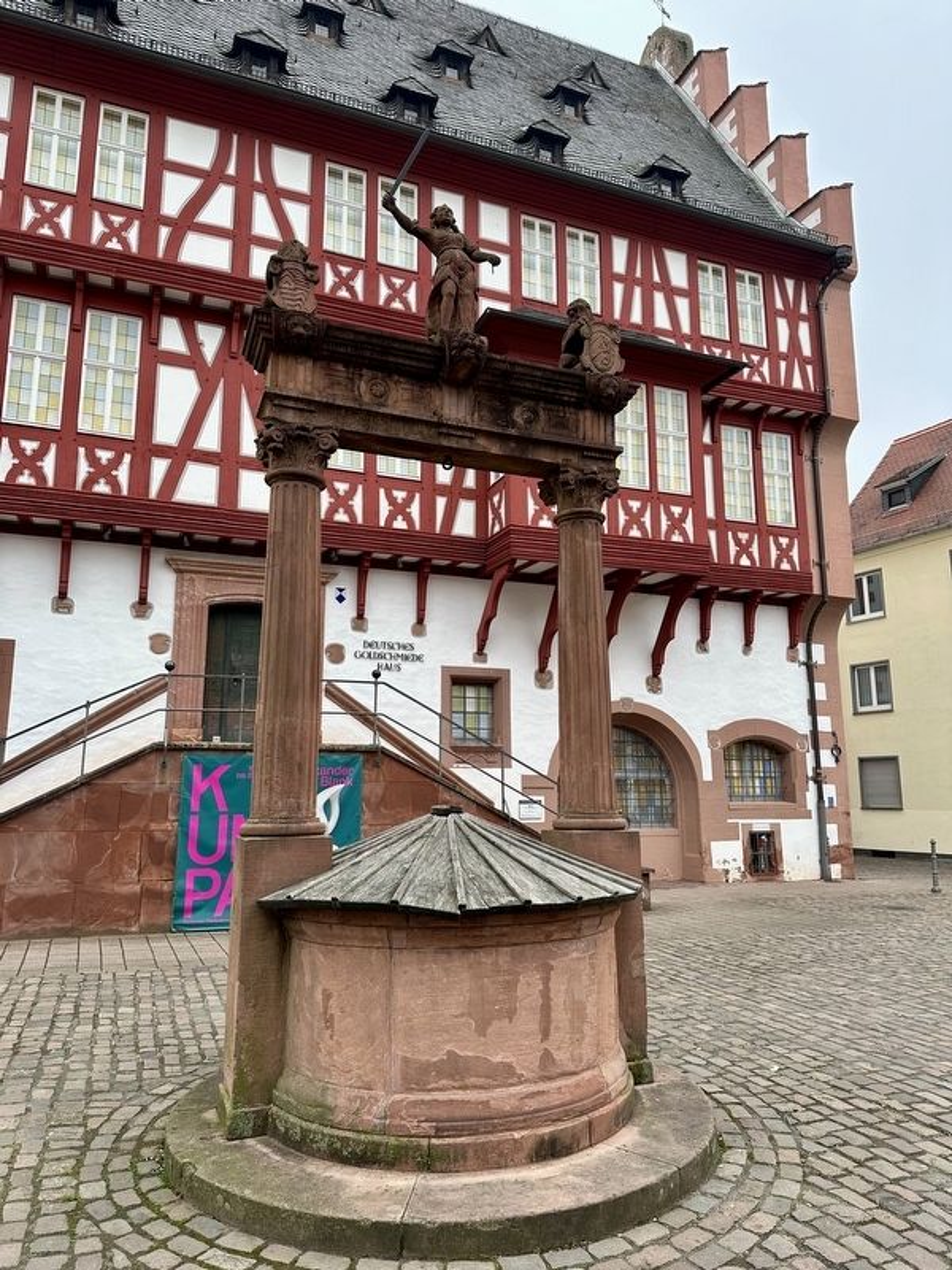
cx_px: 476
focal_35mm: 24
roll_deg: -0.2
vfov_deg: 71.6
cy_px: 635
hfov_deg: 56.8
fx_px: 880
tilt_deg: +13.2
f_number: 1.78
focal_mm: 6.86
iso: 80
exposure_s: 1/310
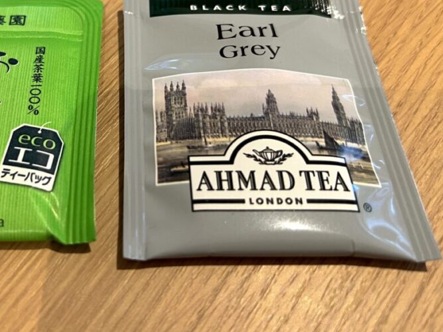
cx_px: 116
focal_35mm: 40
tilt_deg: -54.5
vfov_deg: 35.4
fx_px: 512
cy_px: 100
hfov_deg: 45.4
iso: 100
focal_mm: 5.7
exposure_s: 1/50
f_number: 1.5
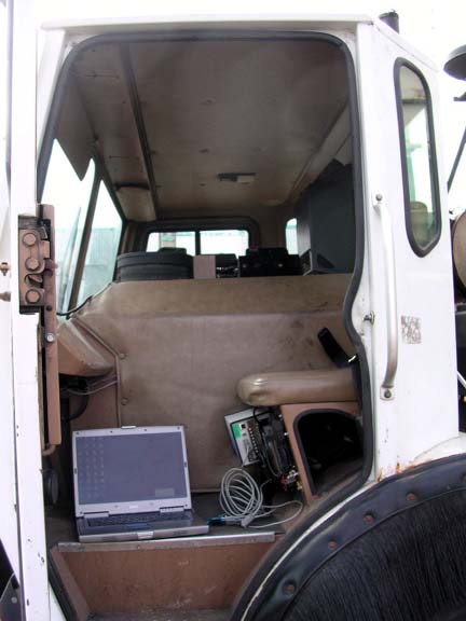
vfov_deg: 50.1
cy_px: 310
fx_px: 664
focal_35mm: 37
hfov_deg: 38.7
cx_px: 233
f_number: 2.7
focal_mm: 5.6
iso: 100
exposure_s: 1/246
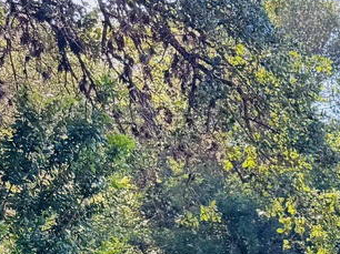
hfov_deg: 15.0
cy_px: 449
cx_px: 624
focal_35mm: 113
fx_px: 1109
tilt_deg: -2.4
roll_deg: -0.5
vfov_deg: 12.1
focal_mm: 6.76
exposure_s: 1/323
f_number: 1.78
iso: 80
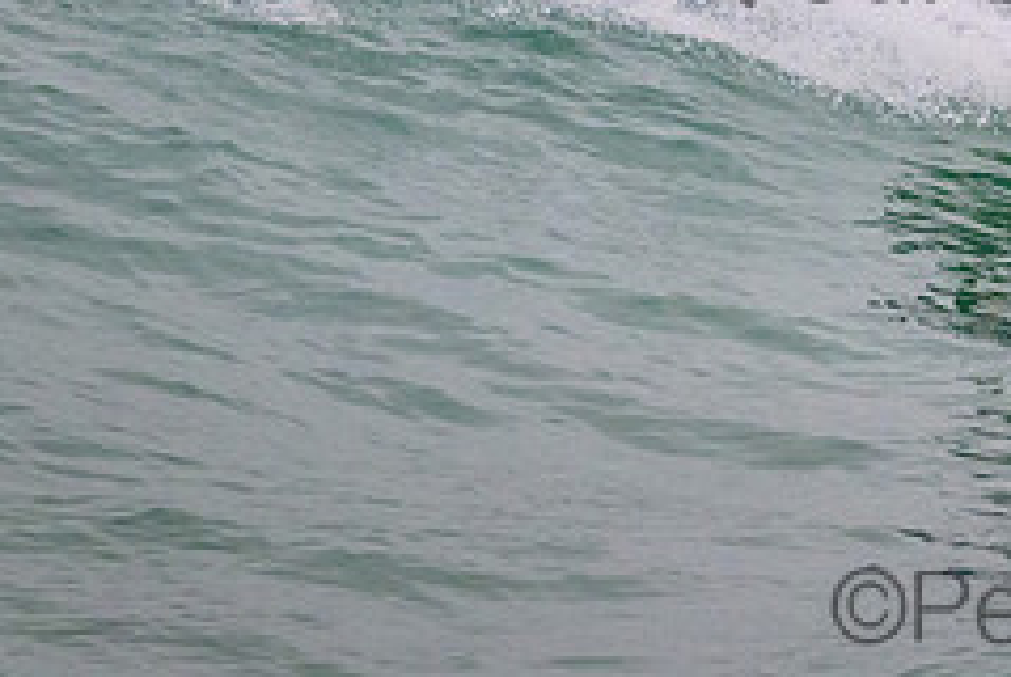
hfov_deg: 1.1
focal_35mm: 1939
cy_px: -95
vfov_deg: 0.7
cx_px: 1159
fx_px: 54520
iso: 5000
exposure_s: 1/1250
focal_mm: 800
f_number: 11
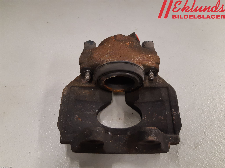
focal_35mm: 26
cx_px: 112
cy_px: 84
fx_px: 169
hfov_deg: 67.3
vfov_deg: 53.1
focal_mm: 3.93
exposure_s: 1/50
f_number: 1.7
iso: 200
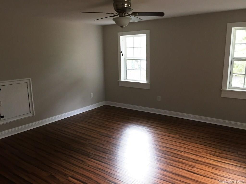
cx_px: 123
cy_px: 92
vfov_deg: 48.2
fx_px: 206
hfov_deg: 61.7
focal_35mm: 29
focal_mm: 4.15
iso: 125
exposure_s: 1/33
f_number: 2.2
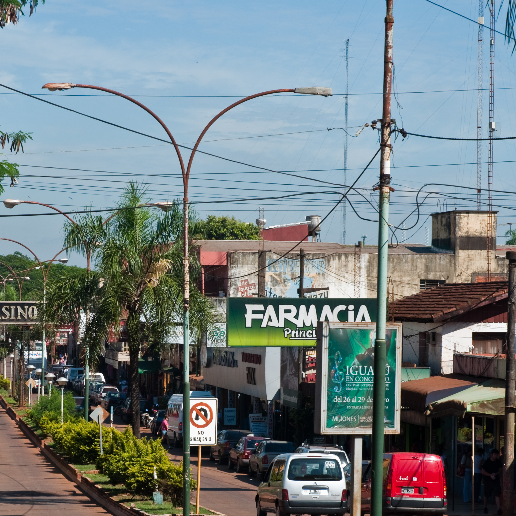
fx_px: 2091
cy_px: 320
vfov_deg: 14.1
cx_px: 215
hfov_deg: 14.1
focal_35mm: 124
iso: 200
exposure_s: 1/320
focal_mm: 50
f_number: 9
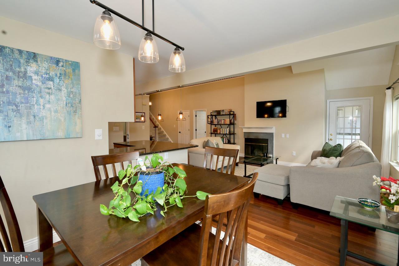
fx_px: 177
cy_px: 133
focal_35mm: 16
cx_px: 200
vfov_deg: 73.7
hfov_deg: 96.8
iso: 1250
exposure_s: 1/125
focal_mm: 16
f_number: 8
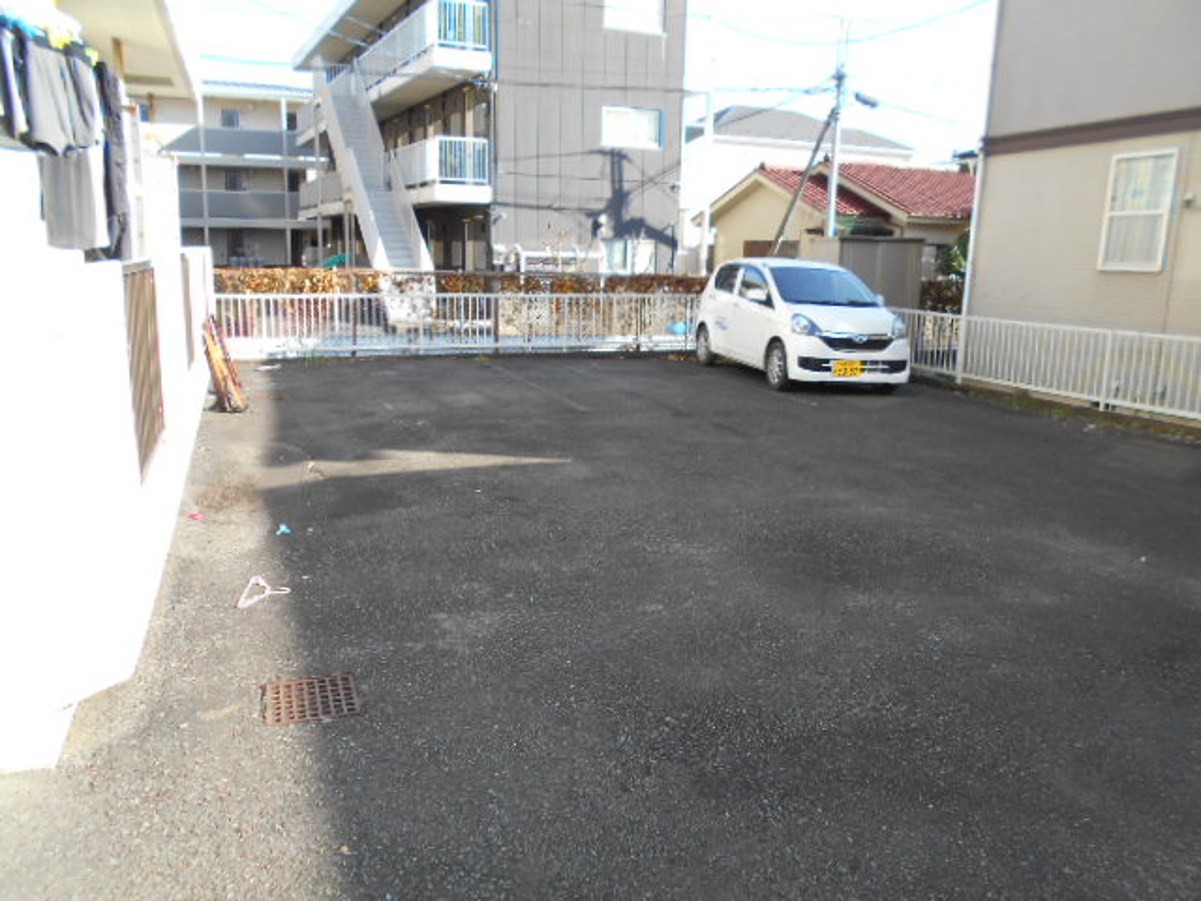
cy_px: 450
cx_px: 600
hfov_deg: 67.3
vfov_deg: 53.1
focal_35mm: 26
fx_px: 902
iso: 80
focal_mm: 4.6
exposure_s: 1/200
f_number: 3.2
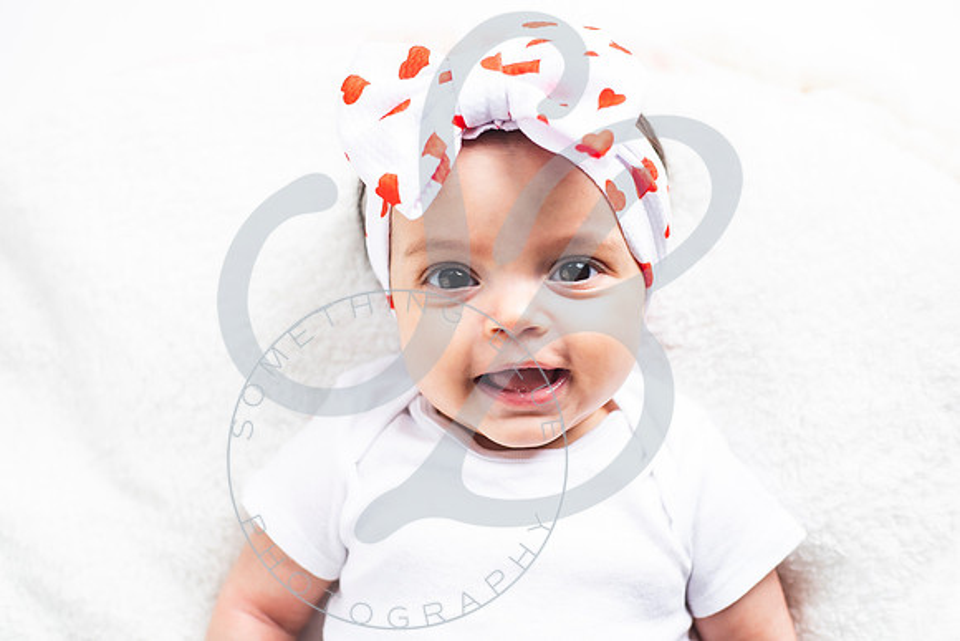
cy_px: 320
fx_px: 1334
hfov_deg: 39.6
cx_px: 480
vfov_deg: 27.0
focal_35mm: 50
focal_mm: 50
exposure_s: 1/200
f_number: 2.8
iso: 64
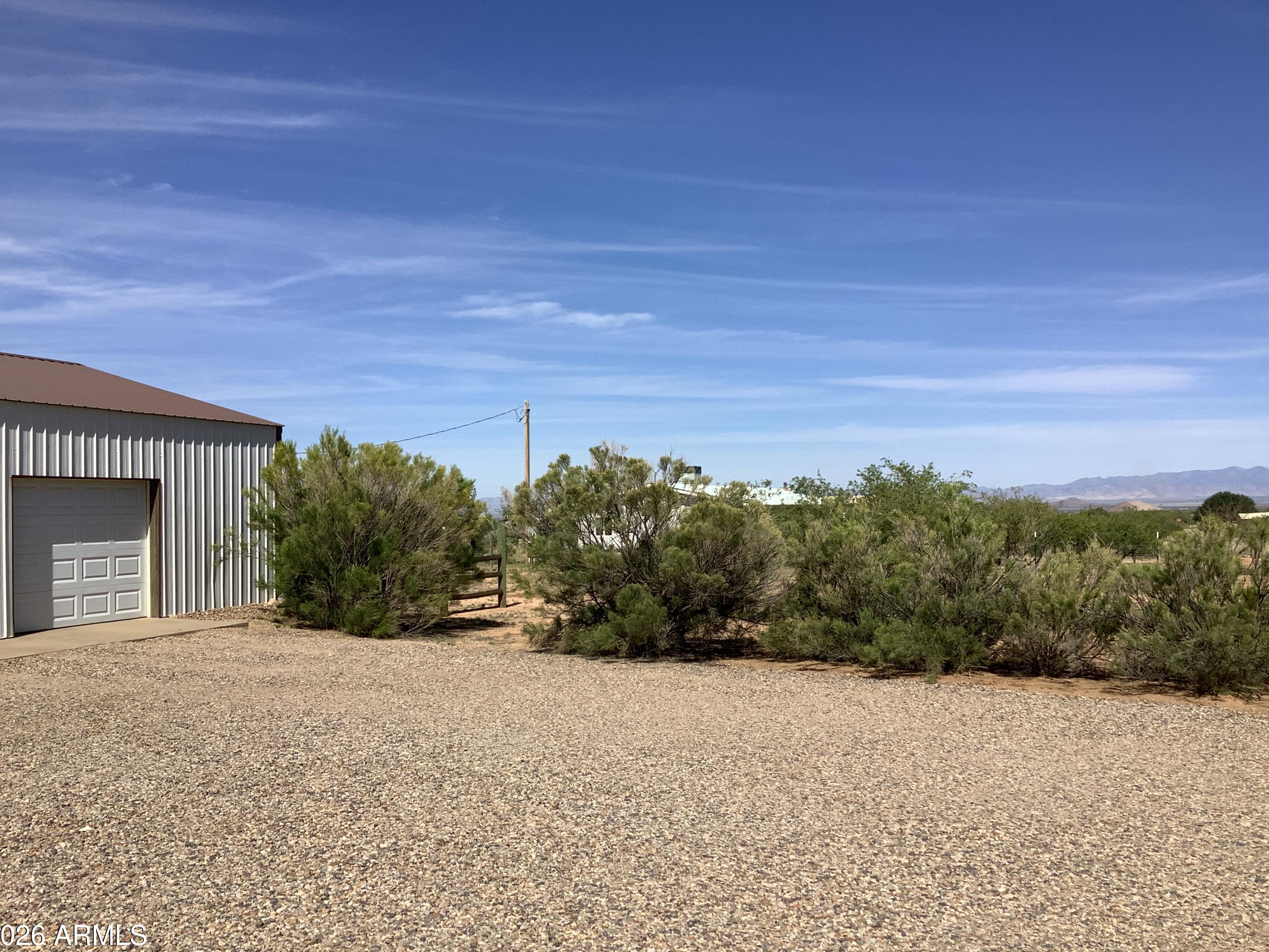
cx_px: 637
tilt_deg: +0.1
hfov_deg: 56.8
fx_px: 1173
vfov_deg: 44.2
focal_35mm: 32
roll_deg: +2.4
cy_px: 489
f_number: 2.4
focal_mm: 3.3
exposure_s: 1/2262
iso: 25
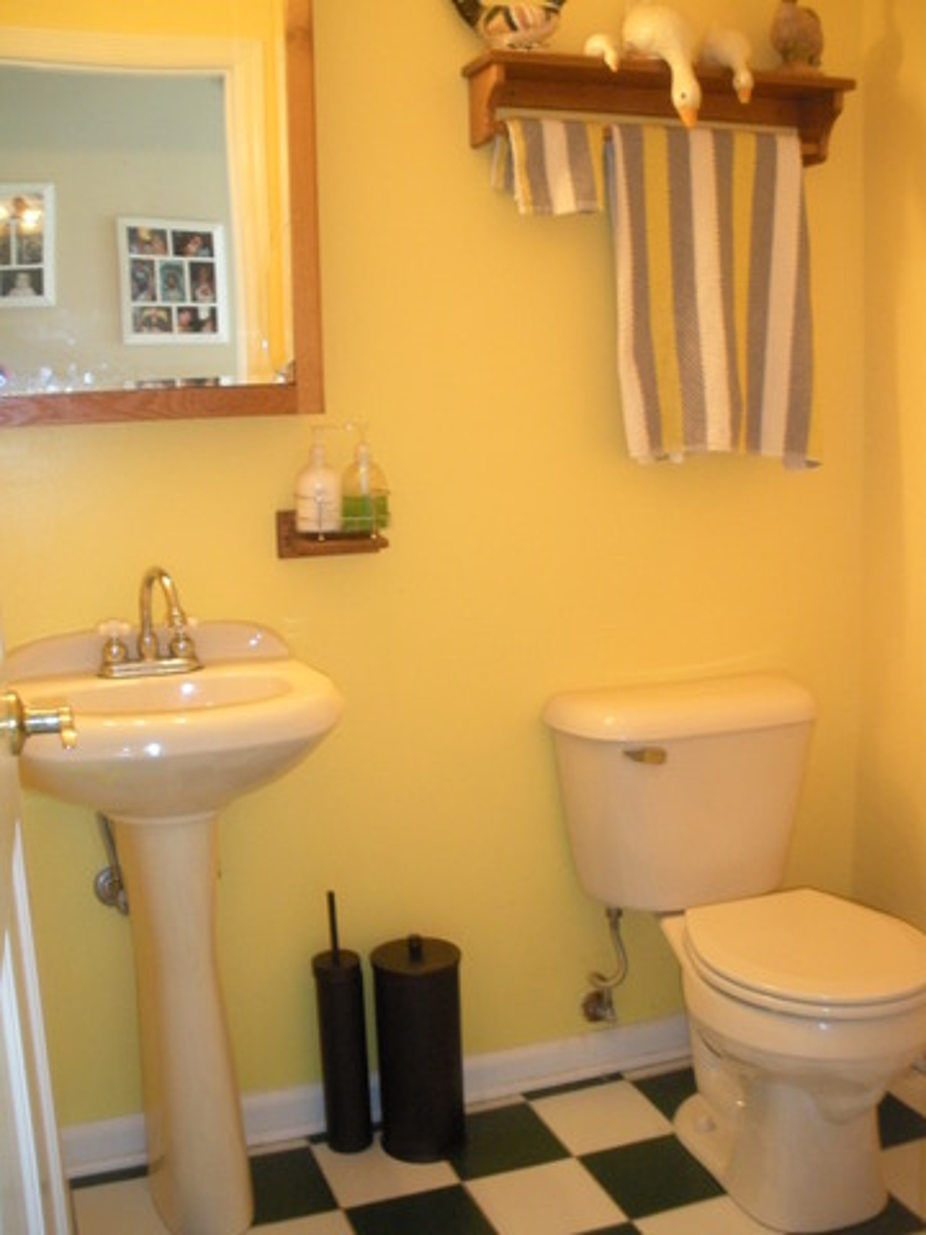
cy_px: 618
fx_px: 1284
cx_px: 463
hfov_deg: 39.7
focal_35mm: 36
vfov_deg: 51.4
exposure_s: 1/16.3
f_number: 3.5
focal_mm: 6.3
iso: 400
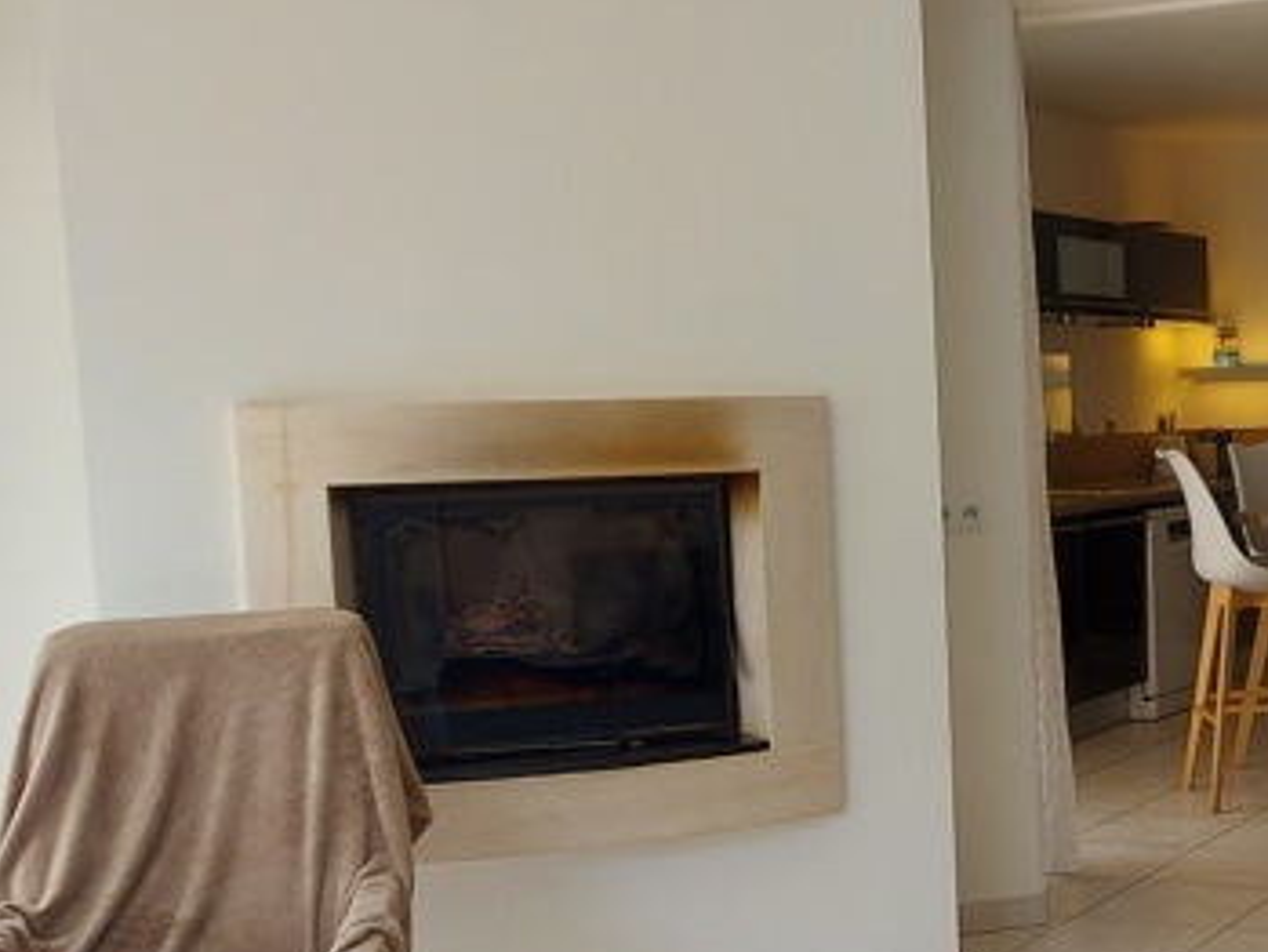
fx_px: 2015
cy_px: 585
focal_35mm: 55
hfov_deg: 33.0
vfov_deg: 26.5
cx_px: 1159
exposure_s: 1/100
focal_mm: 5.23
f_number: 1.8
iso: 50
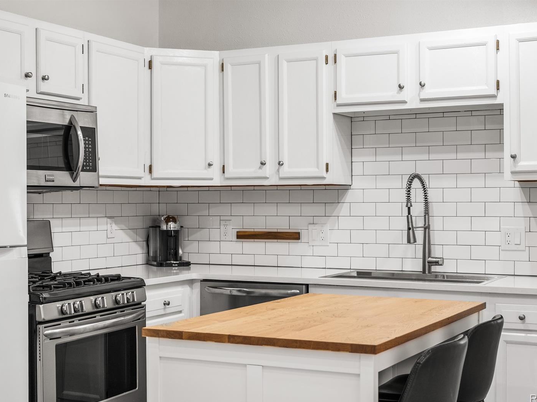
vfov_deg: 25.7
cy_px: 203
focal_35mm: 57
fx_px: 884
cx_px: 286
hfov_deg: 33.8
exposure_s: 1/13
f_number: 4
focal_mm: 35
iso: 500
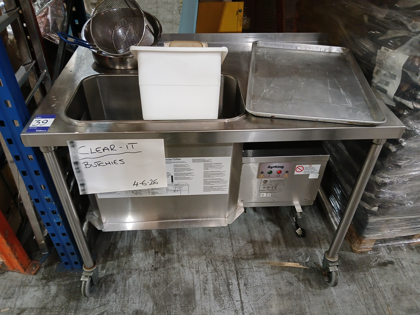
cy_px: 158
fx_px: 315
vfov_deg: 53.1
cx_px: 210
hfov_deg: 67.3
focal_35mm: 26
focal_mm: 3.98
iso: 400
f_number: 1.8
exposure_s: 1/25
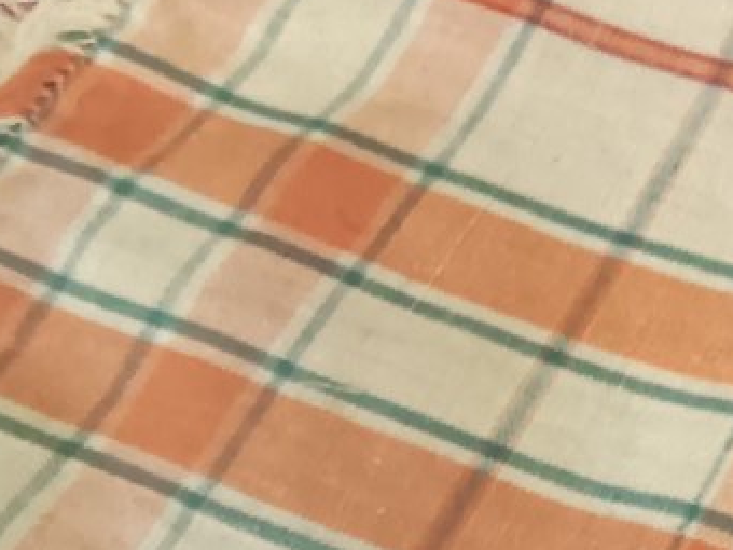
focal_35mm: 53
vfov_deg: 26.2
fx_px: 1122
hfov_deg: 30.0
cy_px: 541
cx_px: 916
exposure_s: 1/25
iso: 1025
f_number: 2.2
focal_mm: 1.65
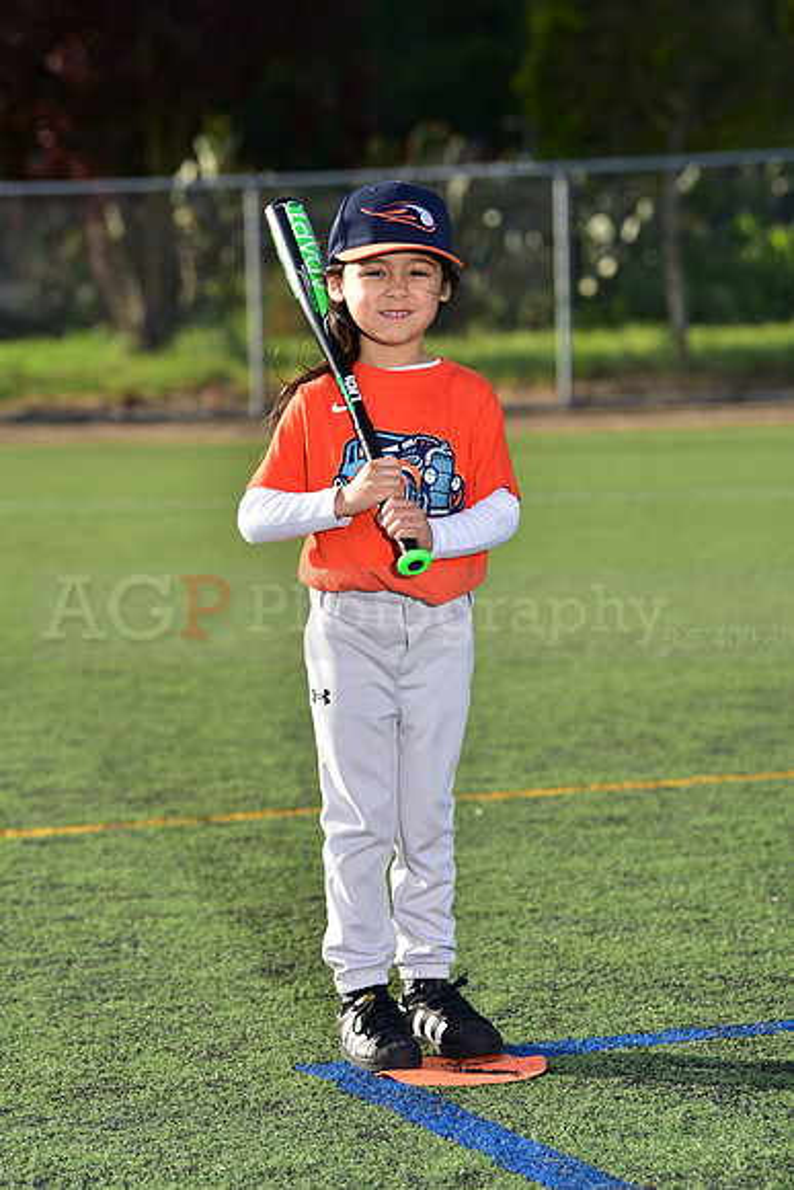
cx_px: 397
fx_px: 4298
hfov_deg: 10.6
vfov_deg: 15.8
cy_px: 595
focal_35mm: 130
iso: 64
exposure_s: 1/250
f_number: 5
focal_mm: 130
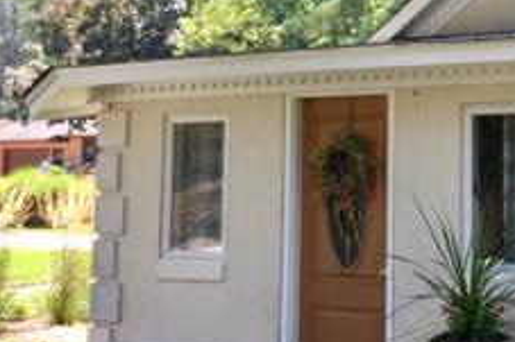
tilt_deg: +5.0
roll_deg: -1.1
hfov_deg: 22.8
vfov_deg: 15.9
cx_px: 540
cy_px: 66
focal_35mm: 85
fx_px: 1215
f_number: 2.2
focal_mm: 4.15
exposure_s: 1/221
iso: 32
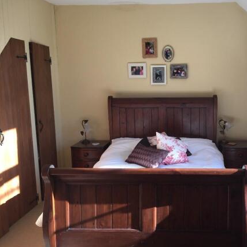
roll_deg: +0.9
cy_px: 125
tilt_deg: -7.9
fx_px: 283
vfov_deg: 47.2
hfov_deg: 46.4
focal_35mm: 35
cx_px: 168
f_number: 2.2
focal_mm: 4.15
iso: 32
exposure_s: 1/100
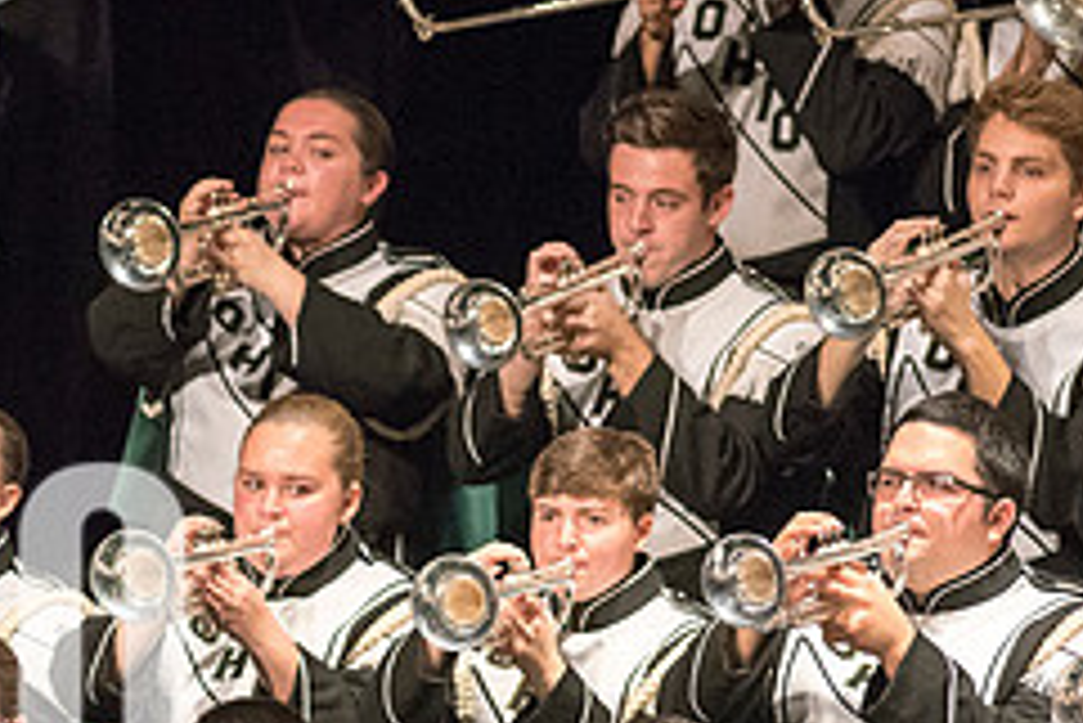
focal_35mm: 722
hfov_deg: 2.9
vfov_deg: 1.9
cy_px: 676
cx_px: -153
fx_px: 21732
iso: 4000
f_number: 2.8
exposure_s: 1/500
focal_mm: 300
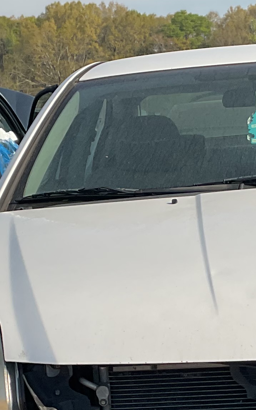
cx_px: 171
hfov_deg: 12.1
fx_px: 1206
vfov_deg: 19.1
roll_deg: +3.2
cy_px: 341
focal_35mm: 108
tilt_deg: -11.1
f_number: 1.8
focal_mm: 3
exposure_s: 1/1912
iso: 16
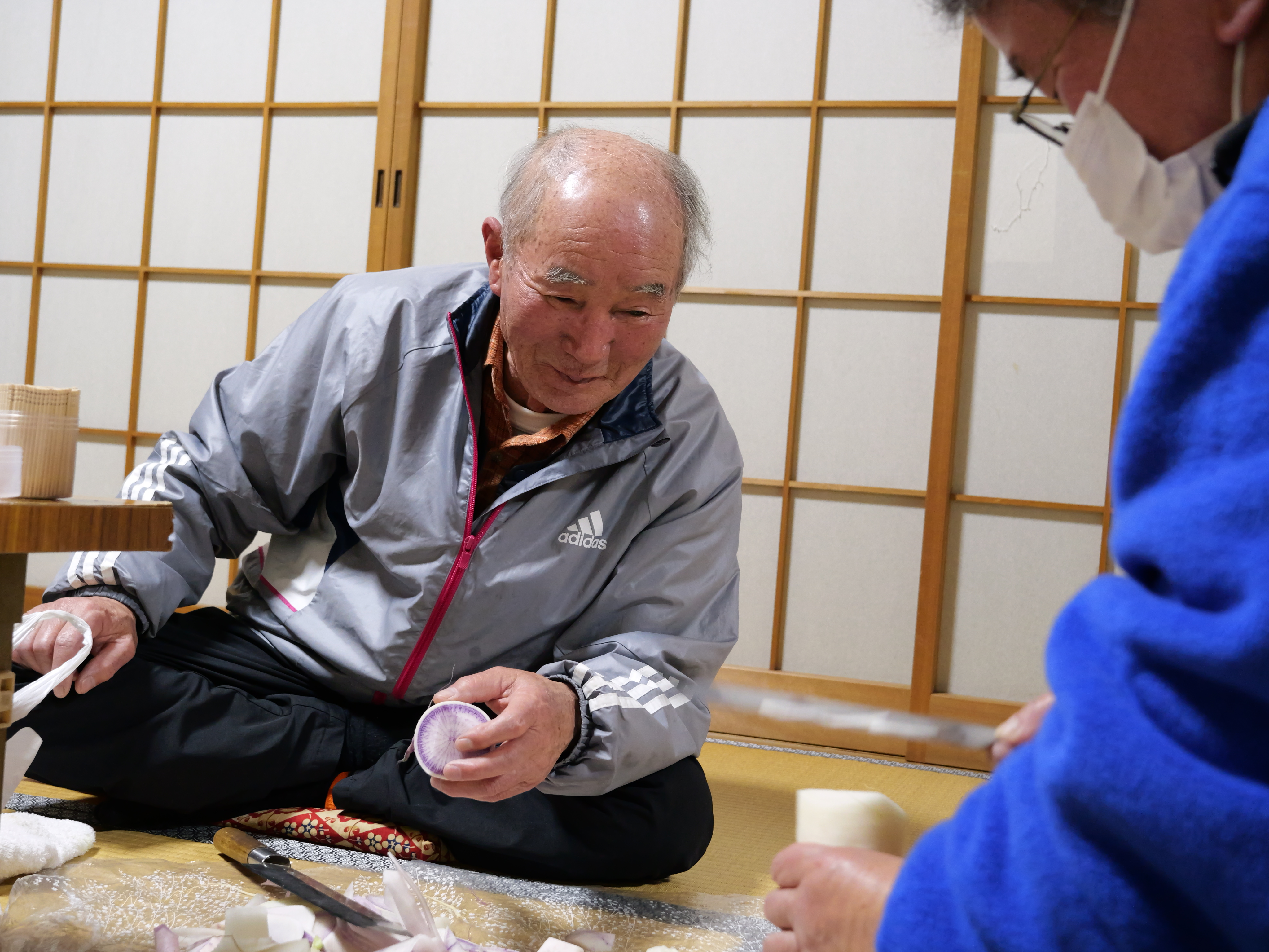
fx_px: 1613
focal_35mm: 44
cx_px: 634
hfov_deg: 42.9
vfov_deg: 32.9
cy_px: 476
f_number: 4
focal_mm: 22
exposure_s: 1/50
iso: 2500
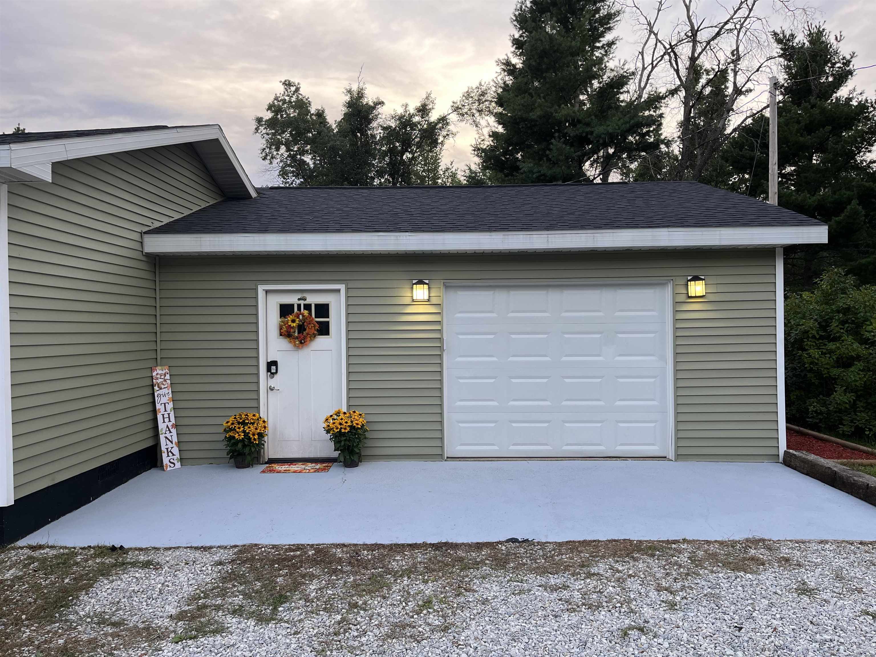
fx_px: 658
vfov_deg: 53.1
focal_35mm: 26
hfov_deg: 67.3
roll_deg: +1.7
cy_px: 328
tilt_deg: -0.2
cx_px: 438
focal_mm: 5.1
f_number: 1.6
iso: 50
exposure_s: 1/164
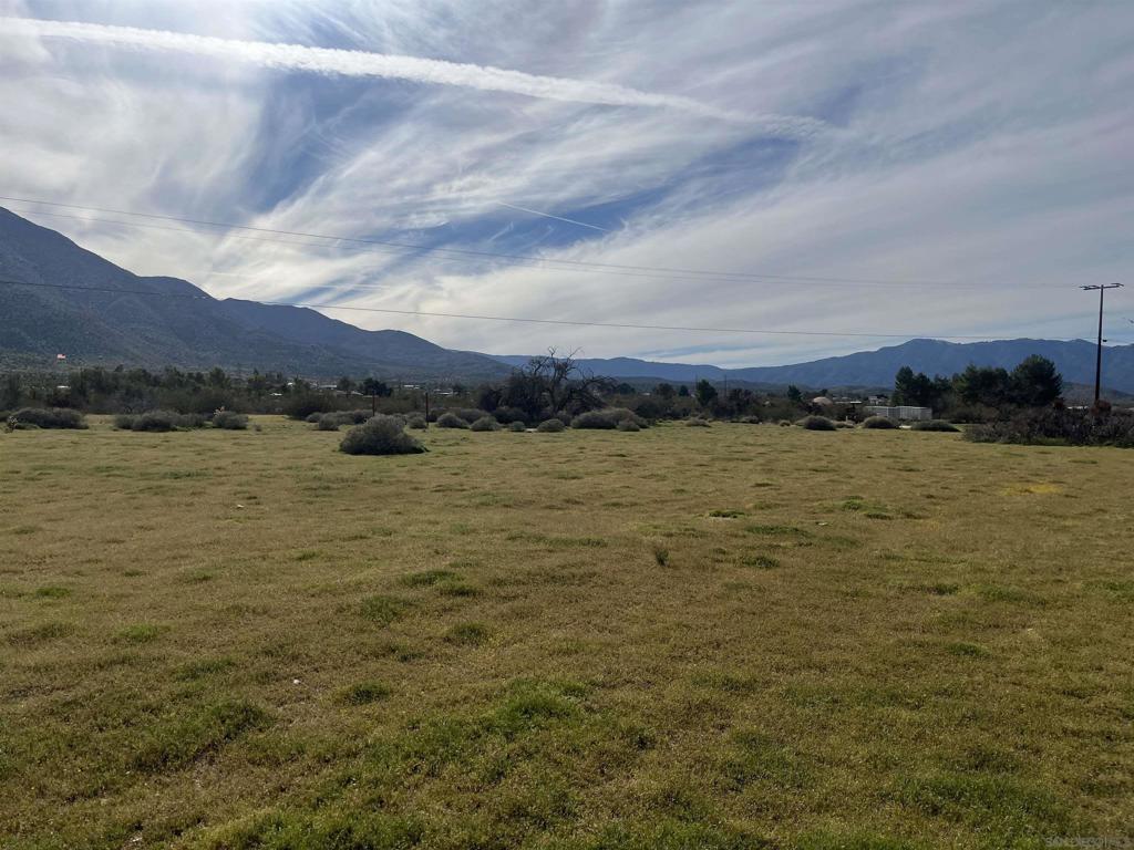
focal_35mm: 26
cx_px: 567
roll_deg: +1.9
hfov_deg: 67.3
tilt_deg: -1.7
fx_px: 852
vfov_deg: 53.1
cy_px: 425
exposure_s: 1/13333
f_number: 1.6
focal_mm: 5.1
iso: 50
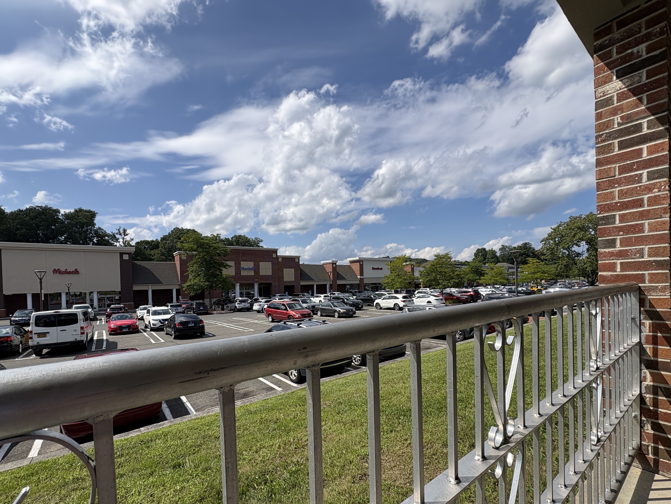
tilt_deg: -0.7
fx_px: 310
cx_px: 329
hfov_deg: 94.5
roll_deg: +1.0
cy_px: 287
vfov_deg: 77.7
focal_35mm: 16
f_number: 2.2
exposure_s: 1/1880
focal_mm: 2.22
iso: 50
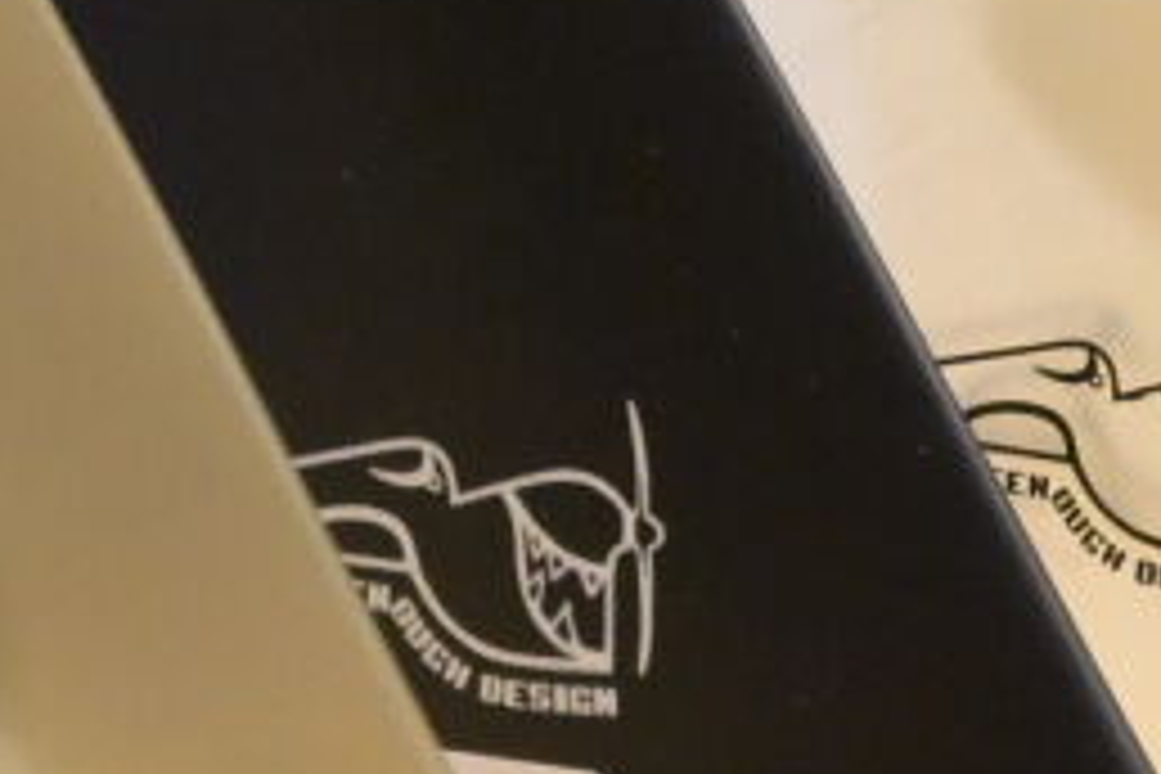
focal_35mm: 221
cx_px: 565
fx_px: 7117
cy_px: -808
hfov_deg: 9.3
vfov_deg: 6.1
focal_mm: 21.5
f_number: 6.3
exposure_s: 1/30
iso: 3200
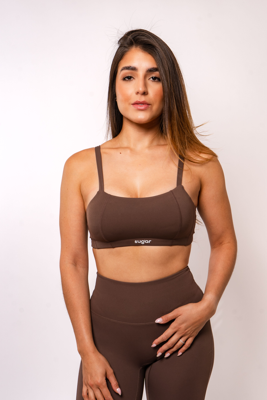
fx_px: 534
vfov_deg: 41.1
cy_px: 200
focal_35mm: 48
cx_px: 134
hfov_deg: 28.1
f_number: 10
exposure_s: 1/125
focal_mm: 32
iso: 125
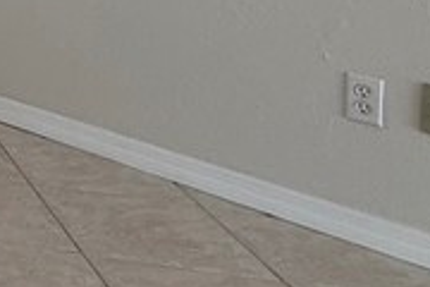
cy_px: -220
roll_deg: -1.4
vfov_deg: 14.6
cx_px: -547
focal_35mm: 83
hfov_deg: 15.7
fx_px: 991
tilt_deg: -0.4
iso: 64
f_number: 2.2
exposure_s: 1/144
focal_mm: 2.22
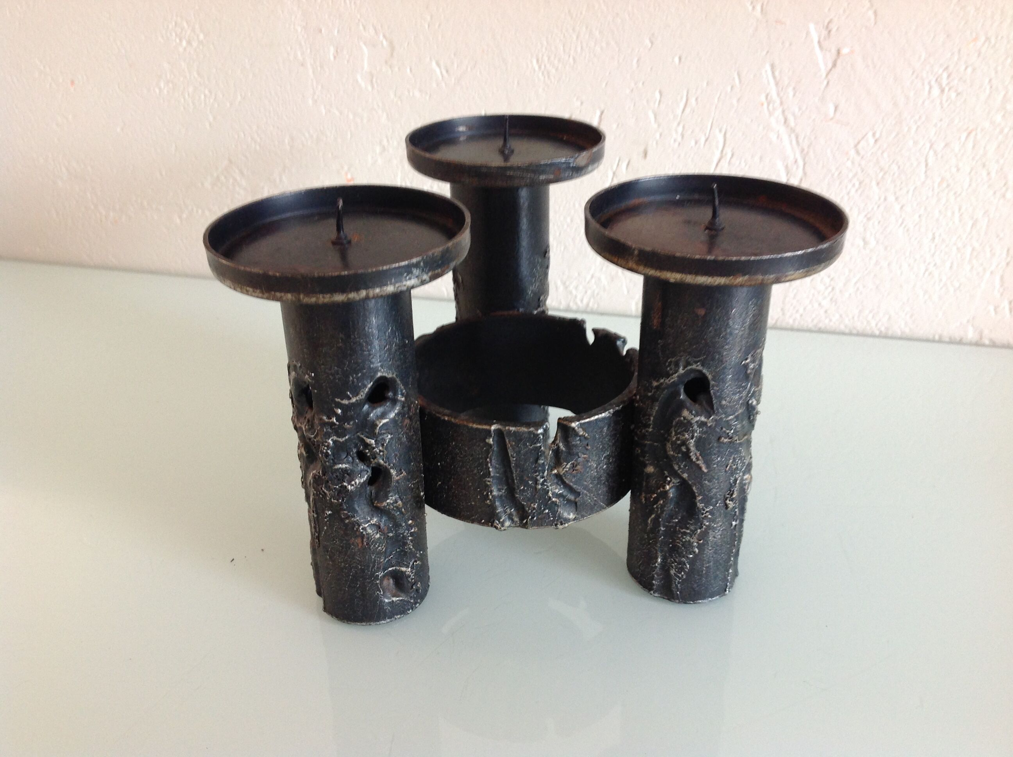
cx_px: 506
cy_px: 378
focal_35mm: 35
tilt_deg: -27.8
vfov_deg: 40.6
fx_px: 1023
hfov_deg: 52.7
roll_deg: +0.7
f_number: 2.4
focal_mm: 4.28
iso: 100
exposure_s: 1/15
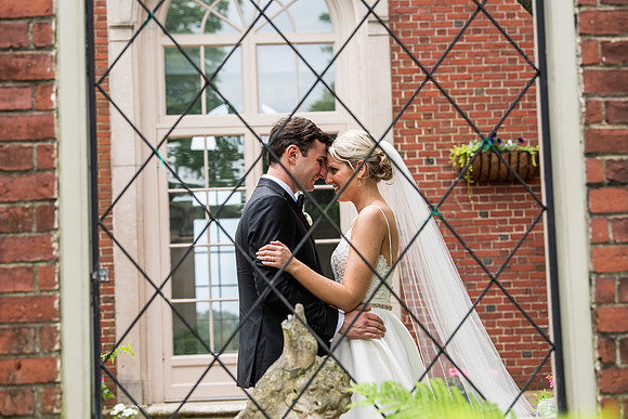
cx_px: 314
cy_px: 210
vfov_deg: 17.5
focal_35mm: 78
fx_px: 1361
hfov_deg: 26.0
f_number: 4.5
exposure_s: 1/200
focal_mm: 78
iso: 1000
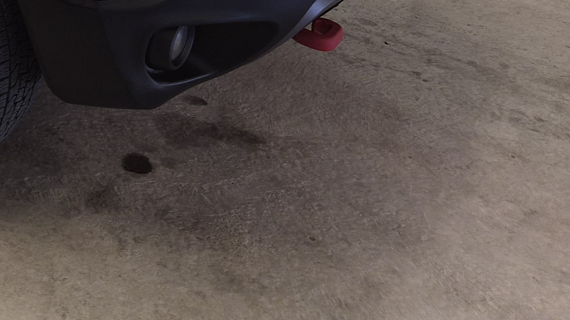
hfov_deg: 27.2
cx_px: -136
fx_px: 1013
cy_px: -242
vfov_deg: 15.6
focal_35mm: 67
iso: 64
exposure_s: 1/55
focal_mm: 5.4
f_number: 1.8
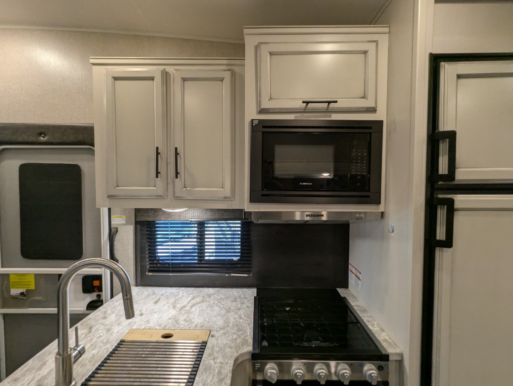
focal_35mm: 16
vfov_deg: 78.2
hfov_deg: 94.4
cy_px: 193
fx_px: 237
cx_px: 256
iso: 141
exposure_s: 1/45.8
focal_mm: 2.35
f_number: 2.2
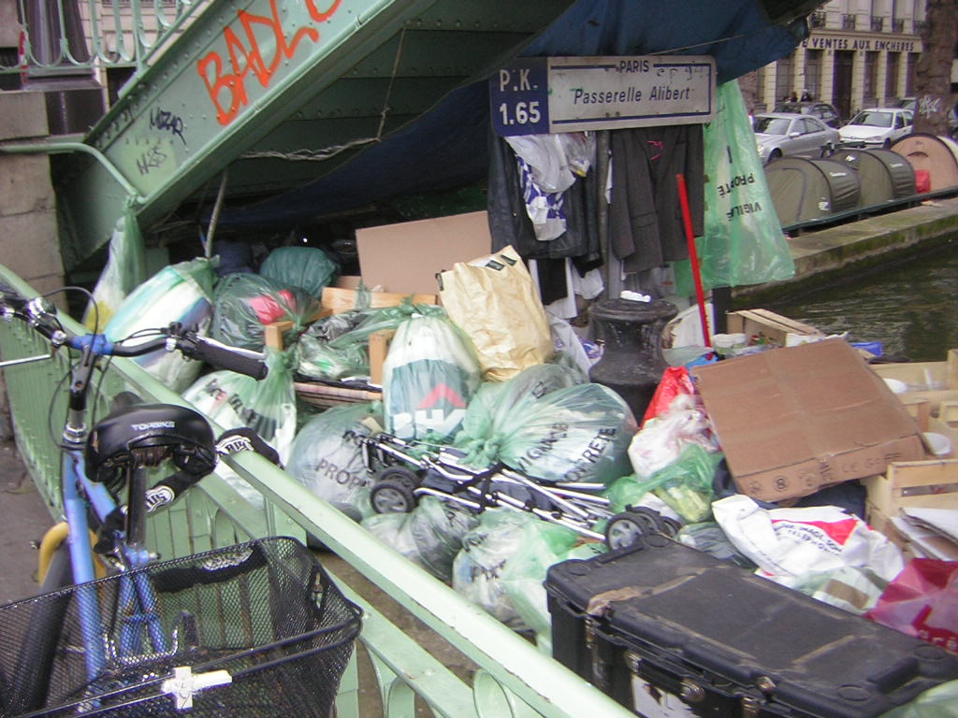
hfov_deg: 51.4
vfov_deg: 39.7
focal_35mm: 36
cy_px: 359
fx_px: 996
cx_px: 479
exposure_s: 1/47.5
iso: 71
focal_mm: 4.7
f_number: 2.6
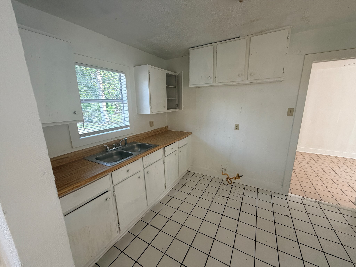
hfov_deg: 102.1
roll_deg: +0.8
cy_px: 134
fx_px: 144
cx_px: 178
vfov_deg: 85.7
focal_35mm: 14
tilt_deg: -13.1
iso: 200
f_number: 2.2
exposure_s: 1/121
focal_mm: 2.22
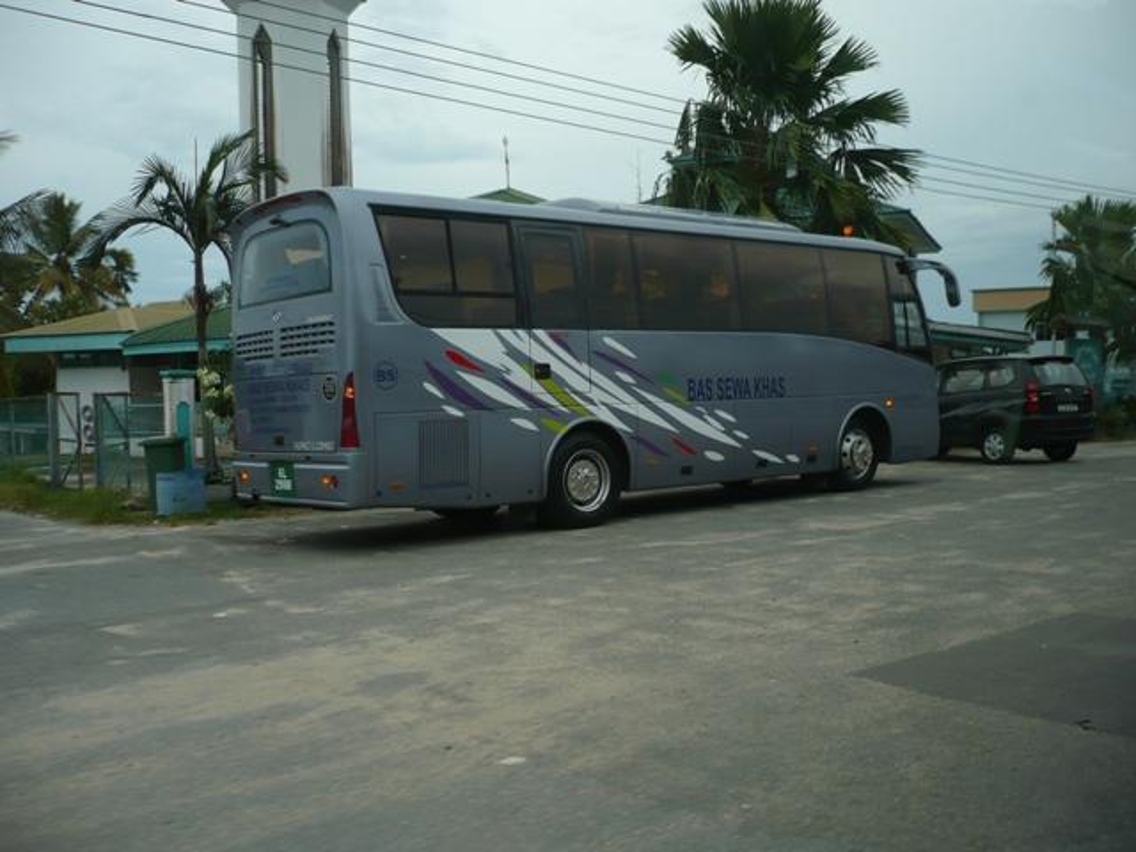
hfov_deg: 52.6
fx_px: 1149
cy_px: 426
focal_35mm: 35
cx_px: 568
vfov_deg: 40.7
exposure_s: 1/320
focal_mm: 5.8
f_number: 2.8
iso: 100
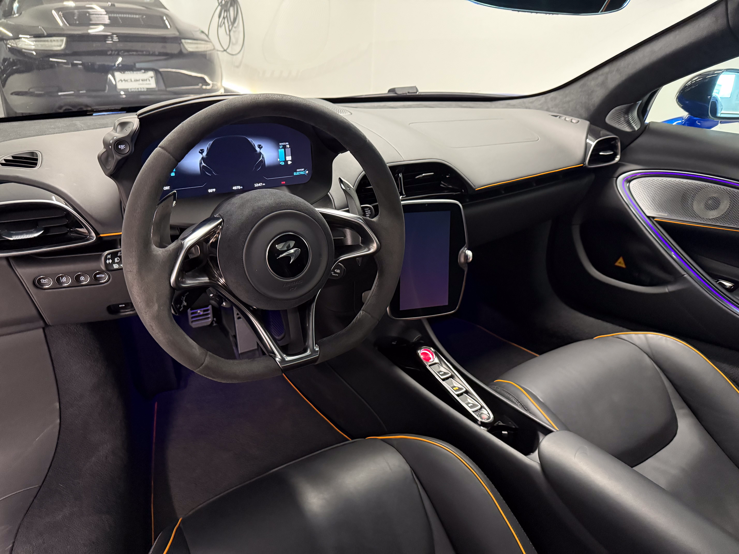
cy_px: 277
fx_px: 512
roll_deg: -2.5
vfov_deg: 56.8
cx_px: 370
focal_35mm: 24
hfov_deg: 71.6
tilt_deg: -25.2
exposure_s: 1/30
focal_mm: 6.76
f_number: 1.78
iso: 800
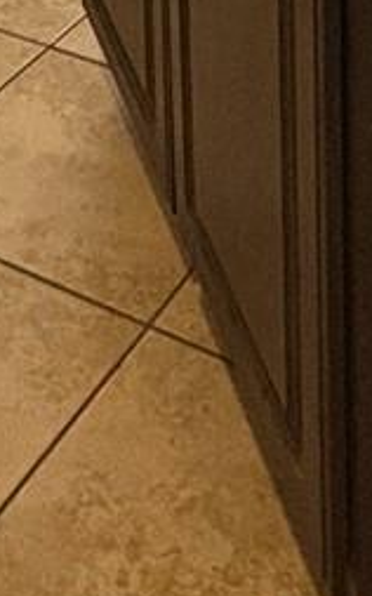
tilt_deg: -9.4
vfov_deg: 17.0
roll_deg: +2.6
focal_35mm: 94
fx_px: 1526
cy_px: -558
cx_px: 61
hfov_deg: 13.8
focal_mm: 2.22
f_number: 2.2
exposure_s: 1/60
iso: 400
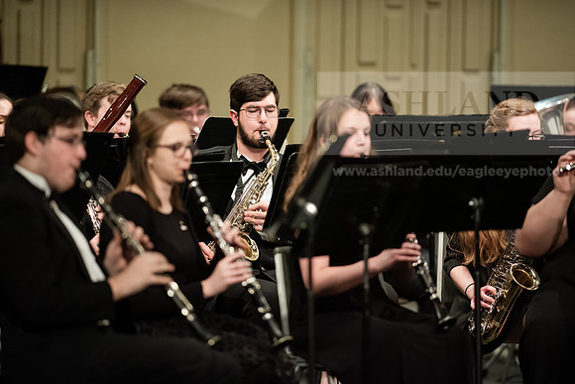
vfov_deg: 4.6
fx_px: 4793
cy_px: 192
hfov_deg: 6.9
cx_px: 288
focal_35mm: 300
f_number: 2.8
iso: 3200
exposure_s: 1/250
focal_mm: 300
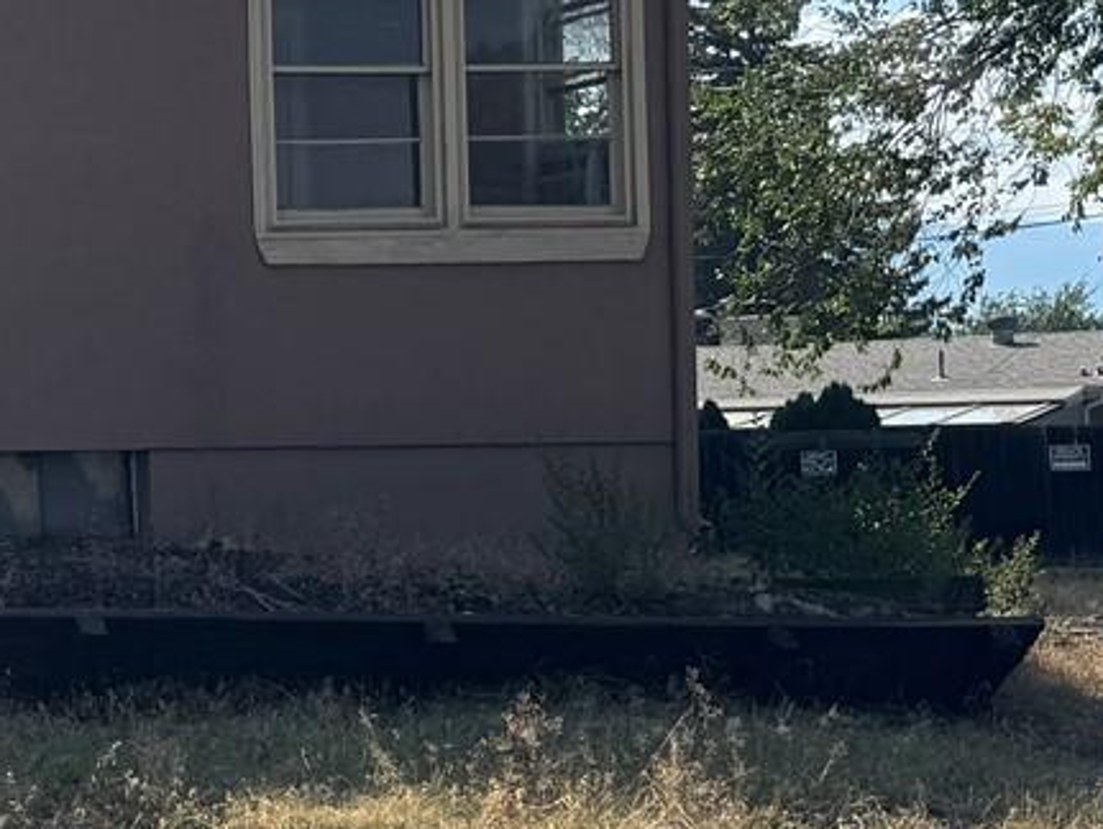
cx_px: -747
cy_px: 348
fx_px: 2838
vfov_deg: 16.6
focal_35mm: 89
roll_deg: +1.0
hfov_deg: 18.4
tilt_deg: +0.8
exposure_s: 1/4608
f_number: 1.78
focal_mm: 6.76
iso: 80
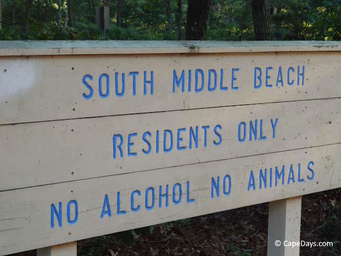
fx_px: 680
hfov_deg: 28.2
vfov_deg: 21.3
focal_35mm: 69
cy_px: 128
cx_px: 170
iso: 125
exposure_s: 1/100
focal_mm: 12.3
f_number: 4.1
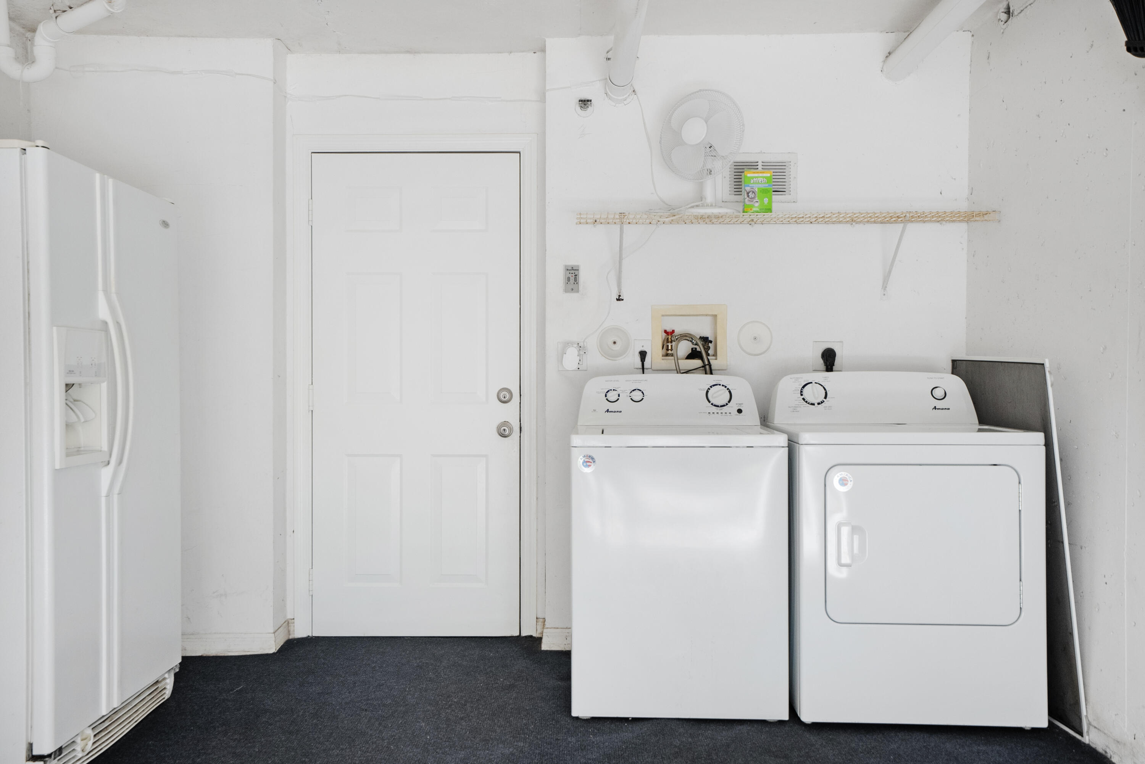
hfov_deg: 61.9
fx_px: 954
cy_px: 382
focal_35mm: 30
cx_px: 572
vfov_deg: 43.6
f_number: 8
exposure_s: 1/400
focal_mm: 30
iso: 2000
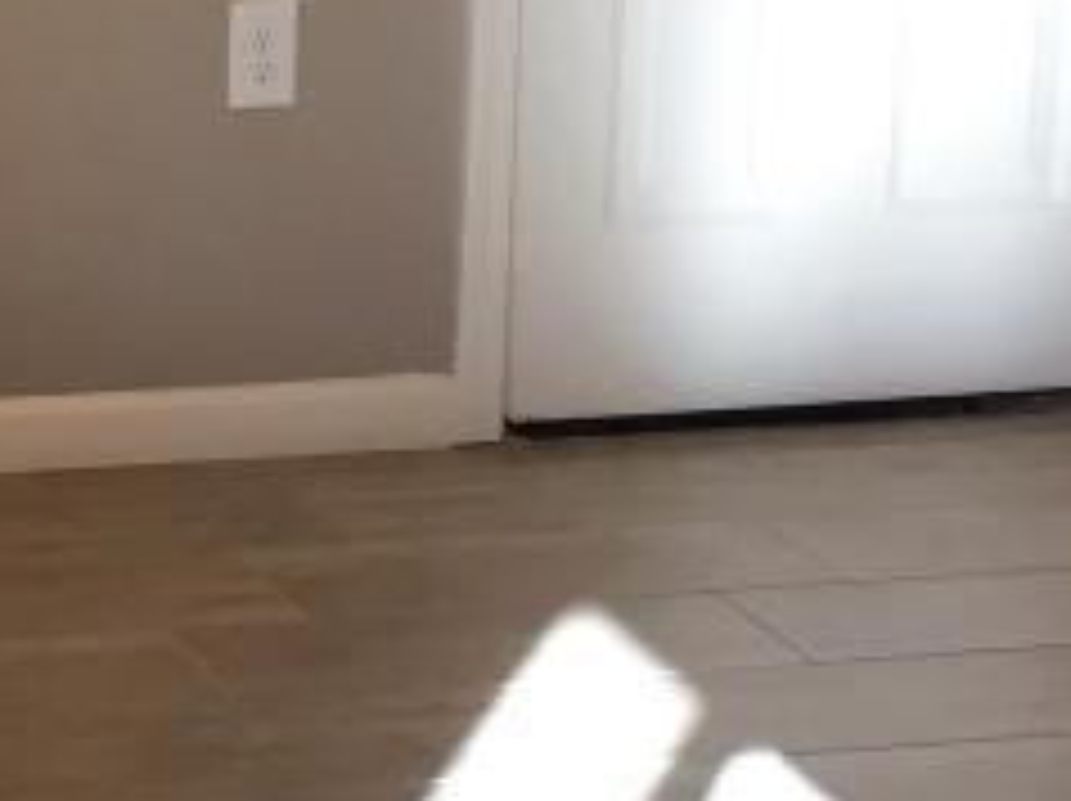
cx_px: -405
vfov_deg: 11.6
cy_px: -198
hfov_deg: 14.9
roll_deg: -1.0
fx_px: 3864
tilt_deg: -10.4
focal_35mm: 125
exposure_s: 1/40
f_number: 2.2
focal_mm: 4.15
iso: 32
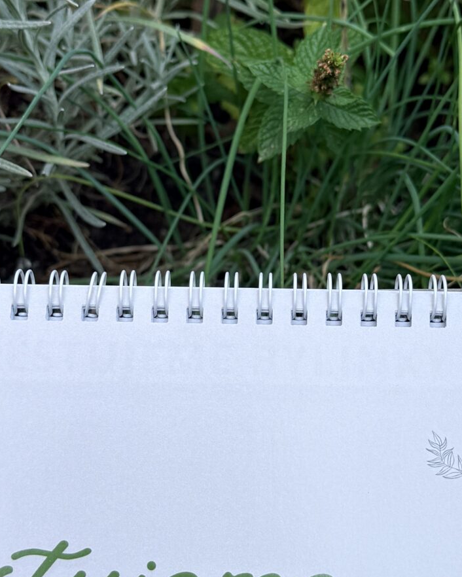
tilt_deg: -33.1
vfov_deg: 27.9
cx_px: 262
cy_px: 293
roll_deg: -0.8
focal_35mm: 68
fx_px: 1162
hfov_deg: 22.5
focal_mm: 6.76
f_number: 1.78
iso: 80
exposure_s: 1/467
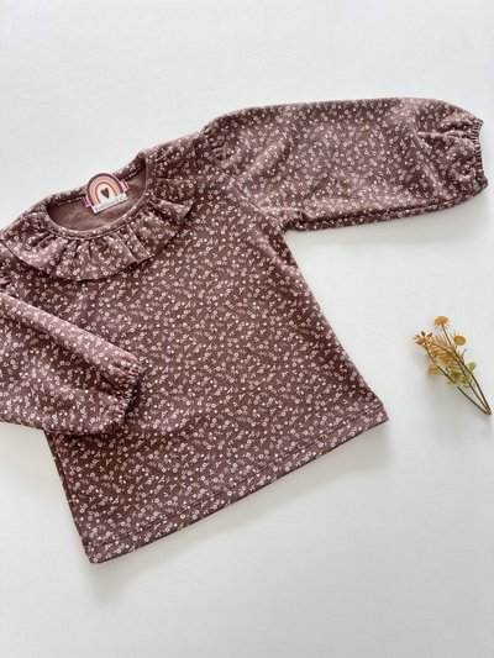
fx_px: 495
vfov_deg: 67.3
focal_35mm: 26
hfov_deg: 53.1
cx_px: 247
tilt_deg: -85.9
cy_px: 329
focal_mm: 5.7
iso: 32
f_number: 1.5
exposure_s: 1/147
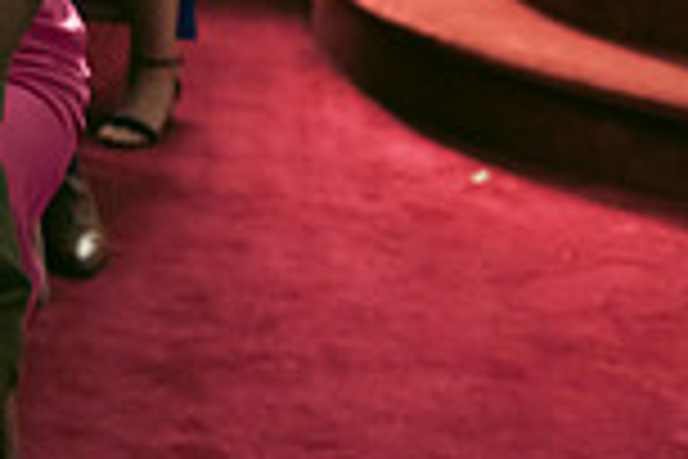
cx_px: -481
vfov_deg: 8.2
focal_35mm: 167
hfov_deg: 11.5
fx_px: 3191
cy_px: -16
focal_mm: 44
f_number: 3.5
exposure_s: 1/160
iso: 800
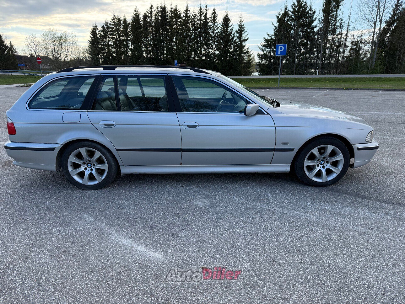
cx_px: 202
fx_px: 281
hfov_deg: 71.6
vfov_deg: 56.8
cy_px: 152
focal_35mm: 24
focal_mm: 6.76
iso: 100
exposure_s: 1/1361
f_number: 1.78
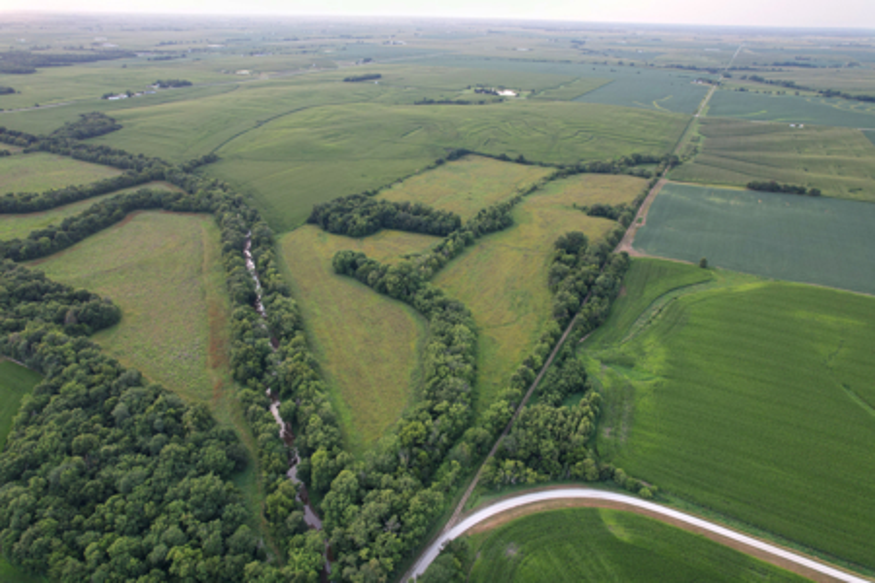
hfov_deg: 78.6
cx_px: 438
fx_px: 535
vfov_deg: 57.2
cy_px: 292
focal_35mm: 22
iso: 100
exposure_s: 1/100
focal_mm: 8.38
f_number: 2.8
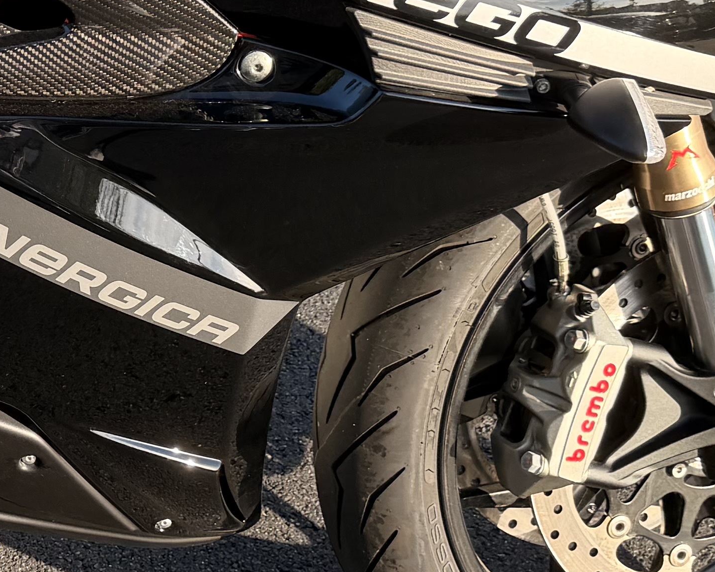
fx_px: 1968
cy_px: 144
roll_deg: -0.4
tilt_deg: -37.6
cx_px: -198
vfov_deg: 16.5
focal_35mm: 93
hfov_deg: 19.1
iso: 100
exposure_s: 1/788
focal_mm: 6.76
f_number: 1.78
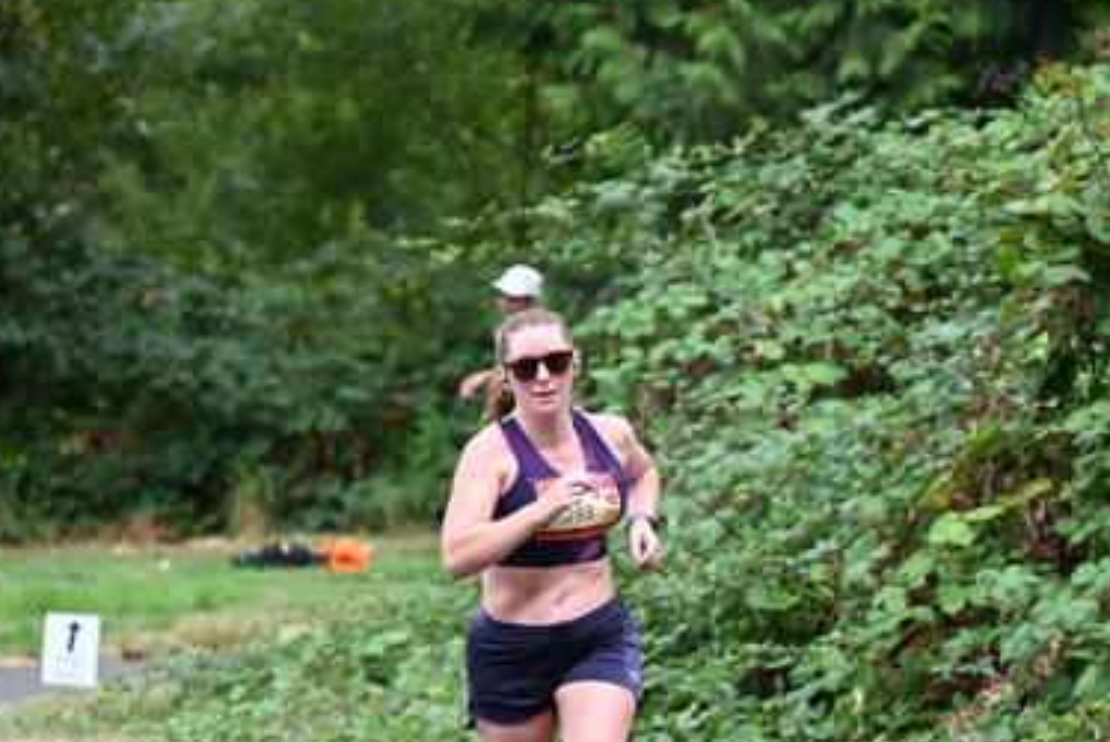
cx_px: 582
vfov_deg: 4.7
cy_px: 500
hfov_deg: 7.0
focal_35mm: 294
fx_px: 9072
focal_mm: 200
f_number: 6.3
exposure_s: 1/250
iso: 720
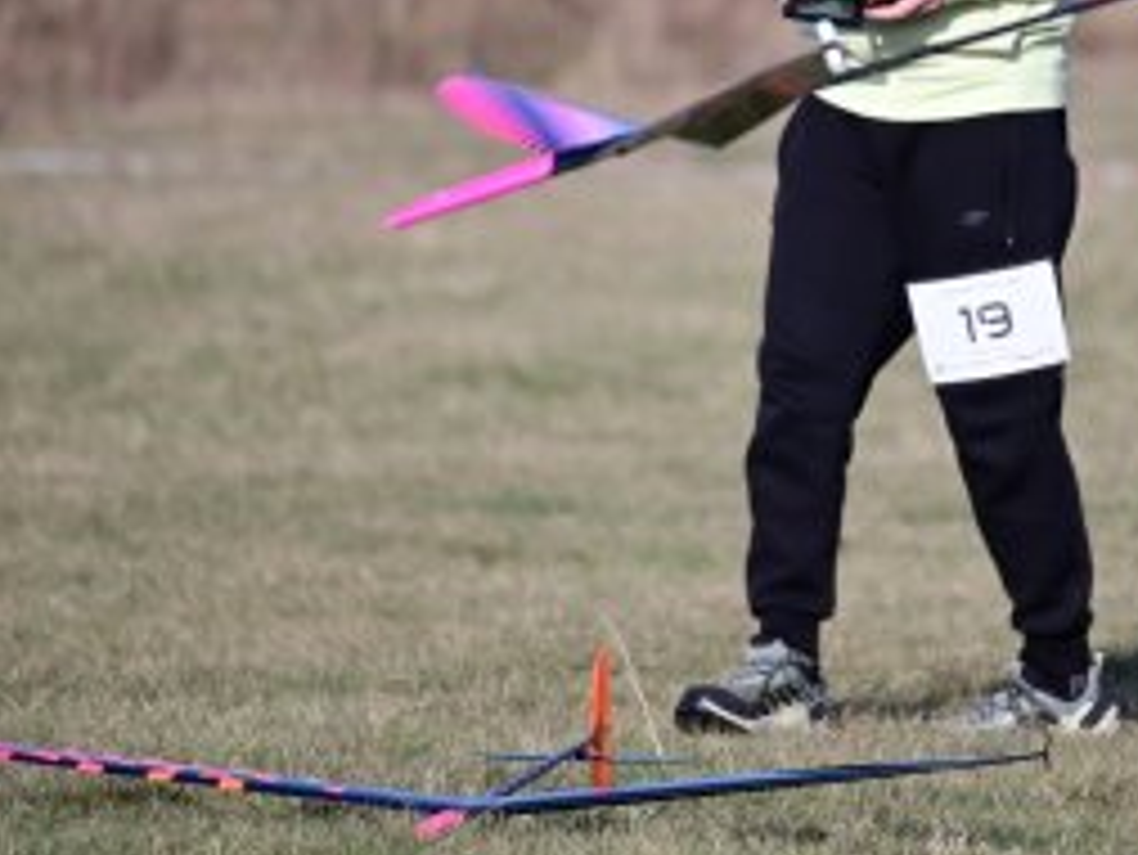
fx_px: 24832
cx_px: 884
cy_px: 194
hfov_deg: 2.6
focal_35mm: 755
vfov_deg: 2.0
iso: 640
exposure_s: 1/2500
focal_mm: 400
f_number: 7.1
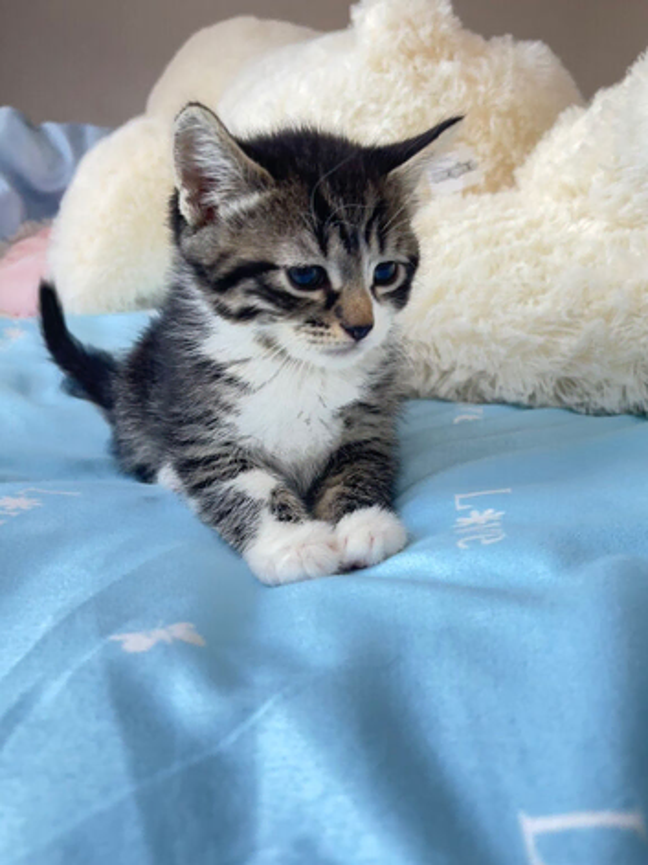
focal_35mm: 25
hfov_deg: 54.9
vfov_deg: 69.4
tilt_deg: -16.8
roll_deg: +0.9
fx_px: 624
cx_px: 324
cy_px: 432
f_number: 1.6
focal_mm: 5.1
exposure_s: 1/60
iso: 400
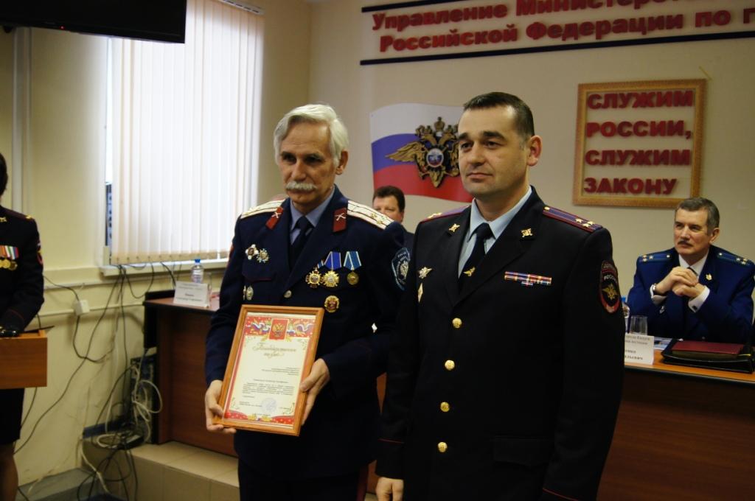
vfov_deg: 36.8
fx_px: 754
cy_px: 250
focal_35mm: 36
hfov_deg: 53.2
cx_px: 378
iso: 1000
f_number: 4
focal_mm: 24
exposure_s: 1/40
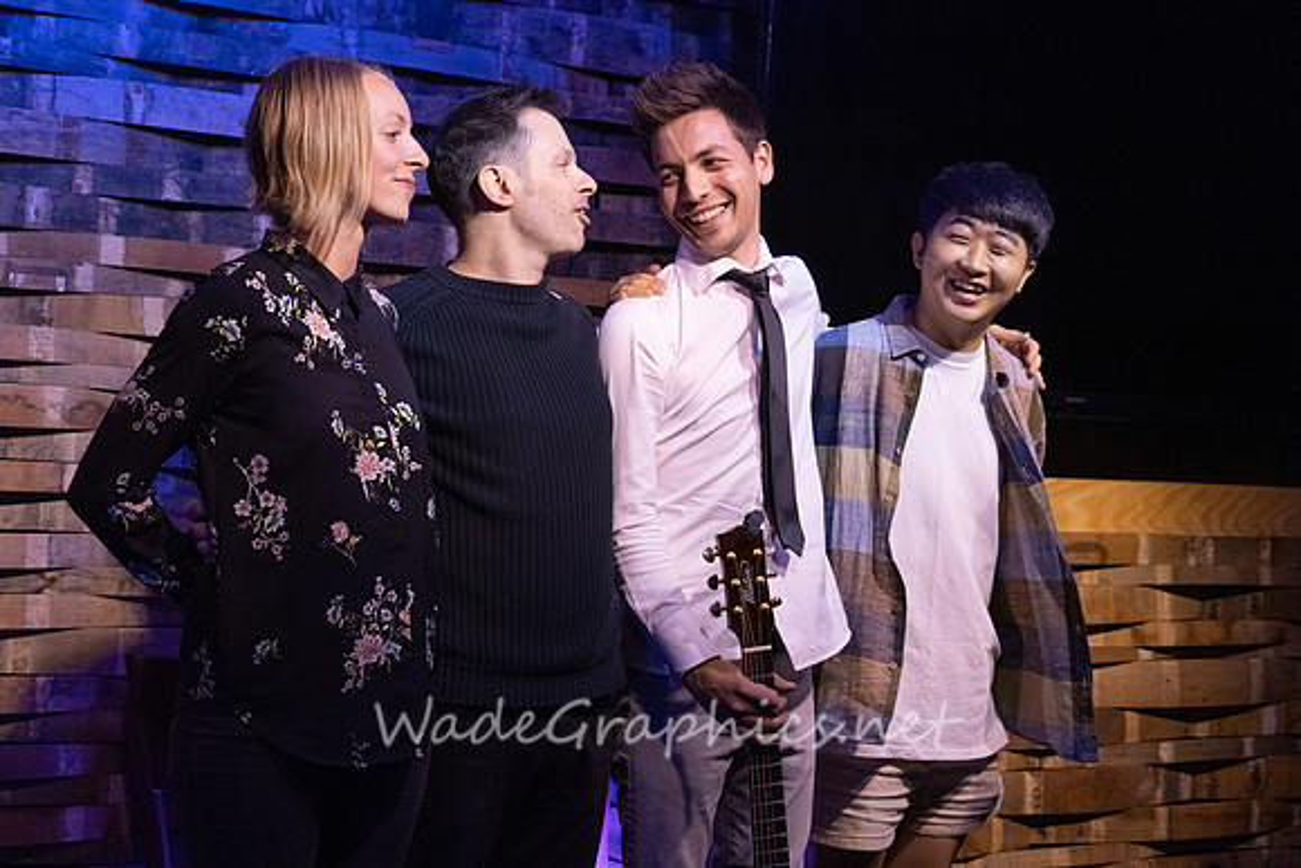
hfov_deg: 31.9
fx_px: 2277
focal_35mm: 63
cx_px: 650
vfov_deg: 21.6
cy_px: 434
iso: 6400
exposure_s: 1/200
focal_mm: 63
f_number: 6.3
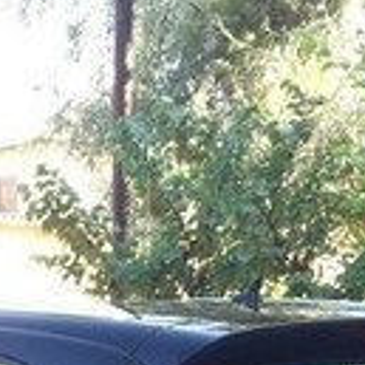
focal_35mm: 131
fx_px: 1563
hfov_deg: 13.0
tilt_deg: -7.9
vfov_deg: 12.1
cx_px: -62
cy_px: 678
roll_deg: +0.5
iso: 50
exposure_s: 1/100
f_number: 2.2
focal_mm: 4.15
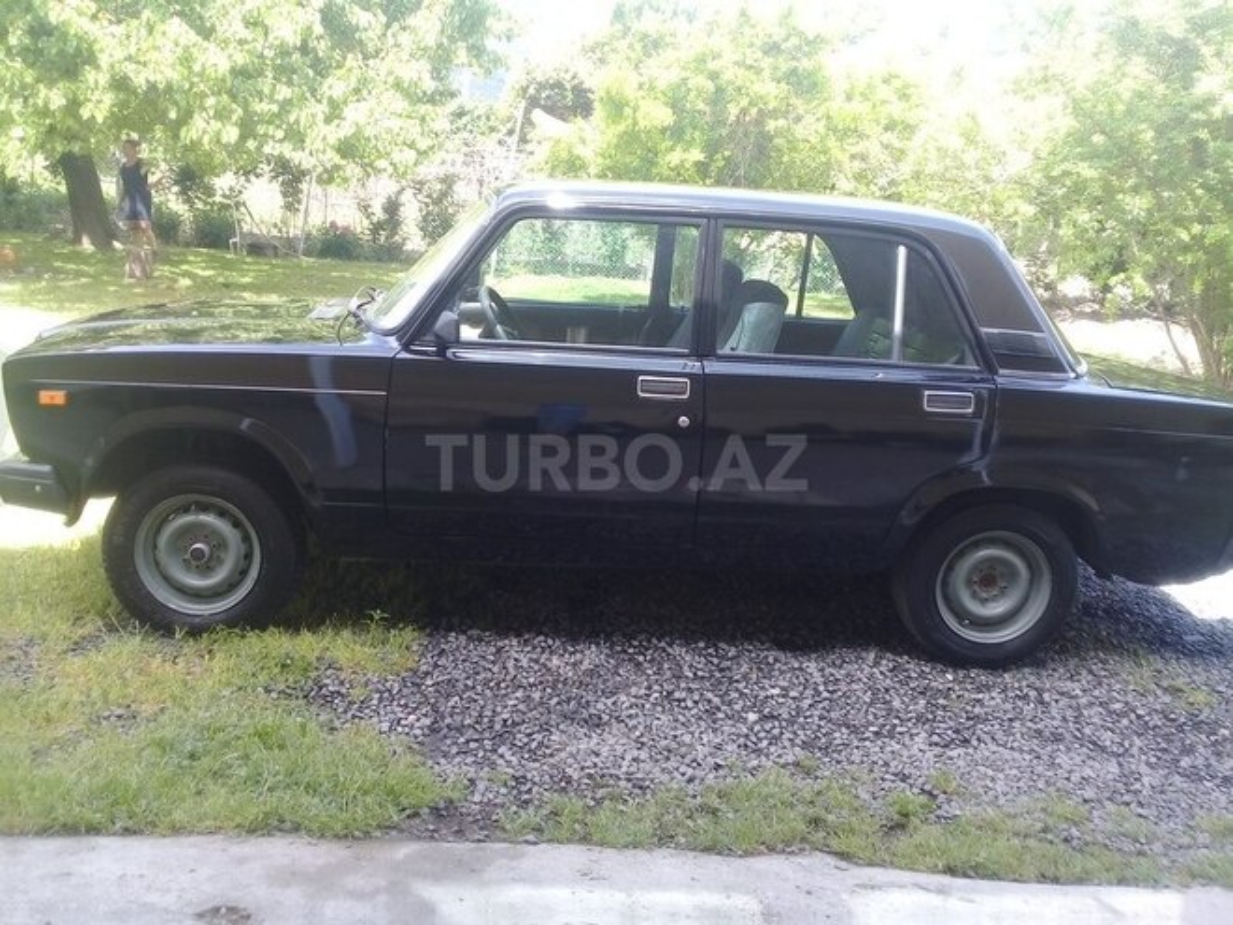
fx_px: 1104
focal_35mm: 31
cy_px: 462
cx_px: 616
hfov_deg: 58.4
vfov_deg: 45.4
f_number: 2.2
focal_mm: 3.3
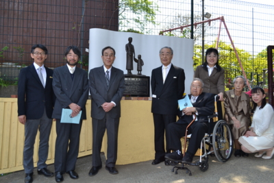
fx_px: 251
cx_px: 137
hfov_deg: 57.2
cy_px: 92
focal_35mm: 33
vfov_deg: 40.0
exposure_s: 1/200
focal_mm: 22
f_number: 5
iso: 100
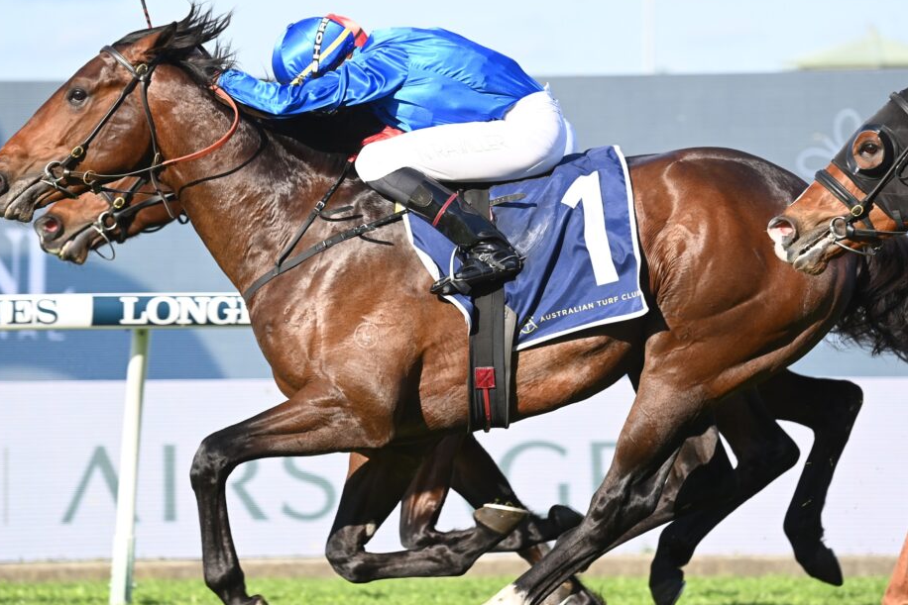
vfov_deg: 5.3
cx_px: 433
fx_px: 6483
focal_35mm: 257
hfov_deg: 8.0
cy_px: 278
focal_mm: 230
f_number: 5.3
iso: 720
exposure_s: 1/1600
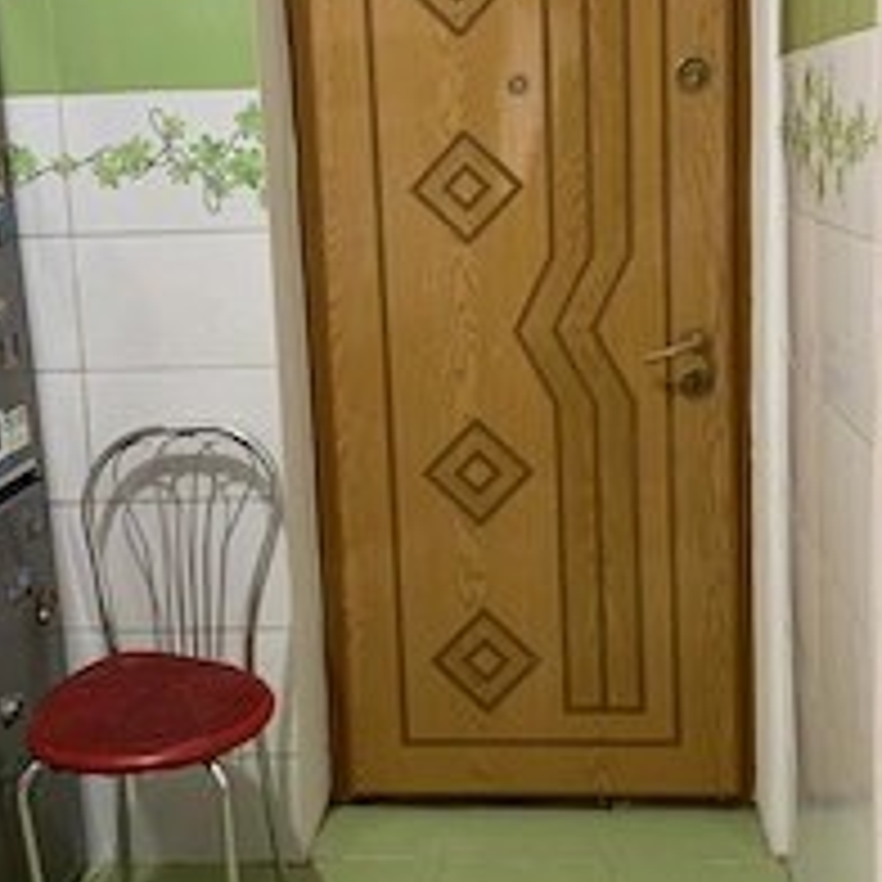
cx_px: 477
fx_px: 1355
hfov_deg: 36.0
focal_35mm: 47
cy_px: 333
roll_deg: +2.4
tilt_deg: -9.4
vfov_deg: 35.9
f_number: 1.8
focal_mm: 4.25
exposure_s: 1/50
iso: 250
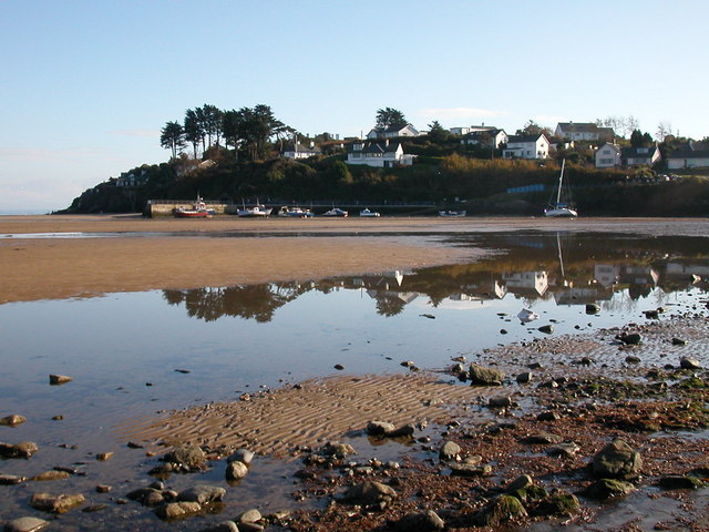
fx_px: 881
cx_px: 354
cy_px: 266
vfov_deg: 33.6
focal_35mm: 43
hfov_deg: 43.9
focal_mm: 6.6
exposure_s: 1/368
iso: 100
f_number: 4.8
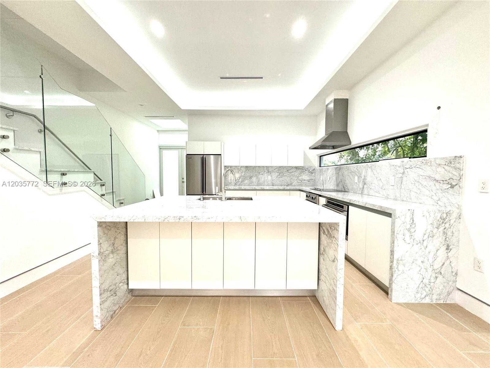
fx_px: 198
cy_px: 184
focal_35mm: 14
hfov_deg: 102.1
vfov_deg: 85.7
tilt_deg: -3.0
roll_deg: -0.9
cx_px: 245
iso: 200
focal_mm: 2.22
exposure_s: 1/99
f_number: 2.2
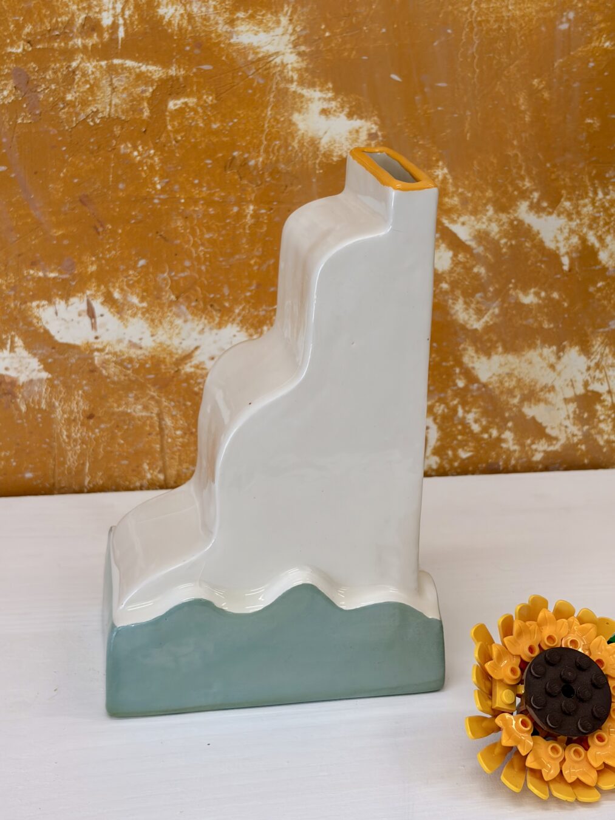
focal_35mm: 52
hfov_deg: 28.0
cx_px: 308
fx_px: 1231
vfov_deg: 36.8
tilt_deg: -18.1
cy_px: 410
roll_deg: +0.4
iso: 25
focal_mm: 5.96
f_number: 1.6
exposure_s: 1/128
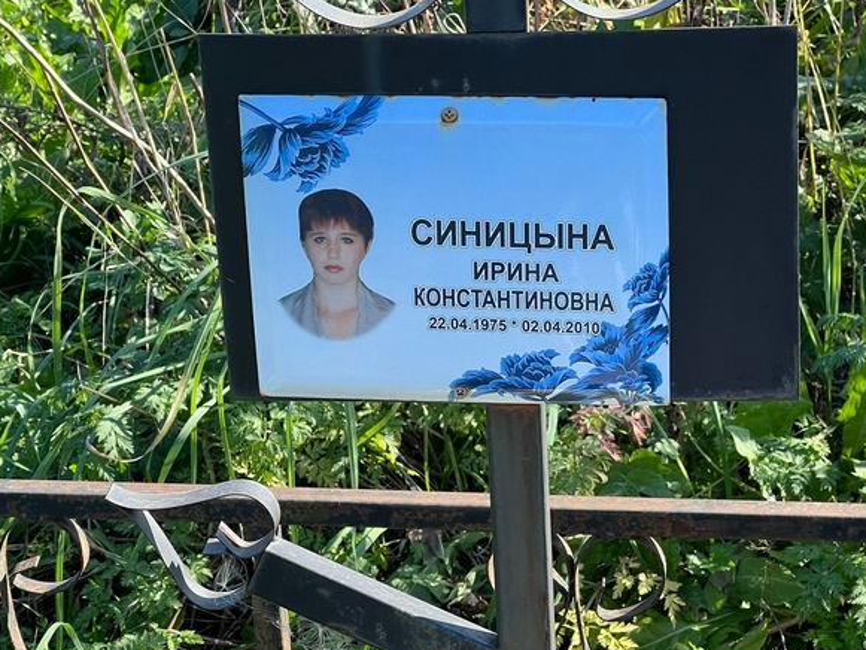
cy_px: 374
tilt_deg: -25.5
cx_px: 546
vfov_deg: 14.0
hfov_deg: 18.5
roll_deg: +0.8
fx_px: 2652
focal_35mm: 106
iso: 32
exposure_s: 1/188
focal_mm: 9
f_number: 2.8
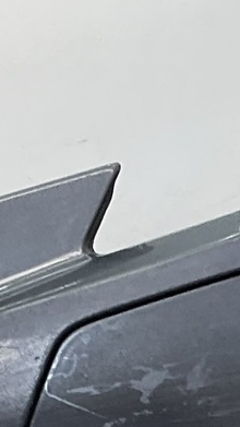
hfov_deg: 7.4
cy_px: 636
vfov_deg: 12.6
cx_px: 226
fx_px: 1844
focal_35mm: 163
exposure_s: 1/100
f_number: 1.8
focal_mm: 3
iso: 16
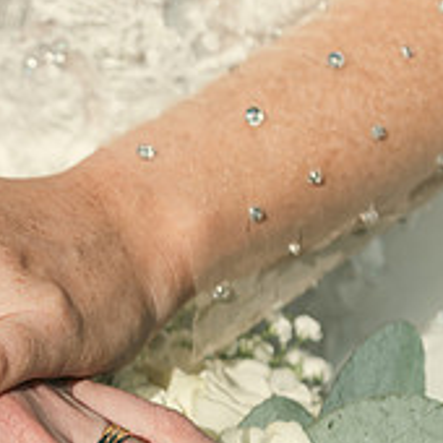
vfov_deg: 8.6
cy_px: 384
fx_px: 2939
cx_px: -109
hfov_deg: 8.5
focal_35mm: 203
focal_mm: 70
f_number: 5.6
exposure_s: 1/640
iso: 100
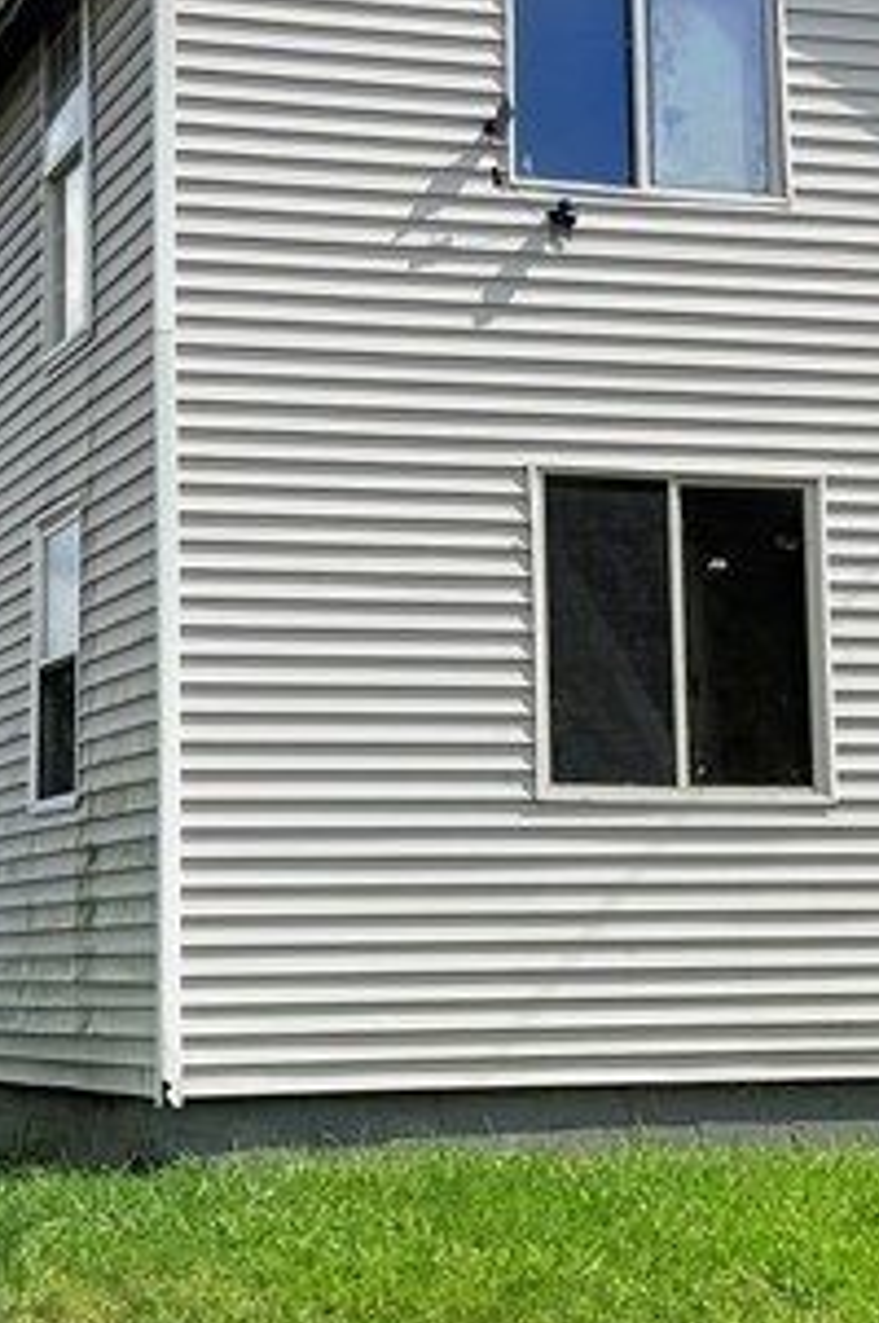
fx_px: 3120
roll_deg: +1.5
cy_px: 444
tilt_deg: +10.1
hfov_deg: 16.0
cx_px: 400
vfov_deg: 23.8
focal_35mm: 85
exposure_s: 1/8130
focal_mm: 6.76
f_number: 1.78
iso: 80
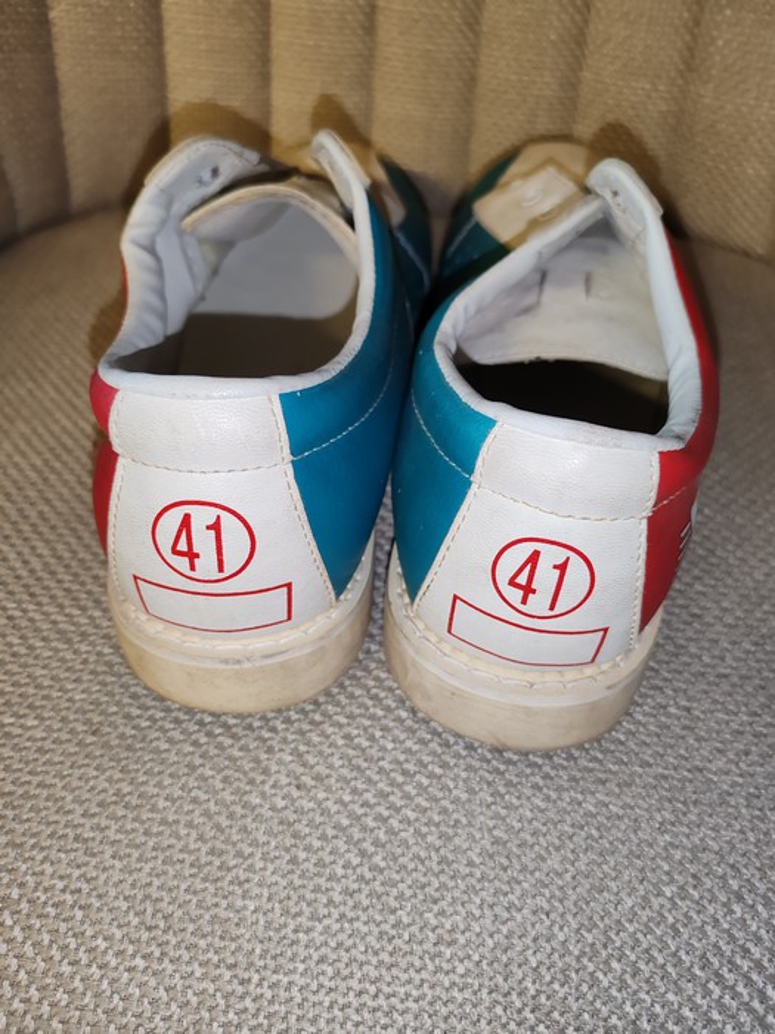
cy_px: 517
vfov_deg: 65.3
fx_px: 806
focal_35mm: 27
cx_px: 388
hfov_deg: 51.4
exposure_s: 1/100
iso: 1250
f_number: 1.9
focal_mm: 6.12
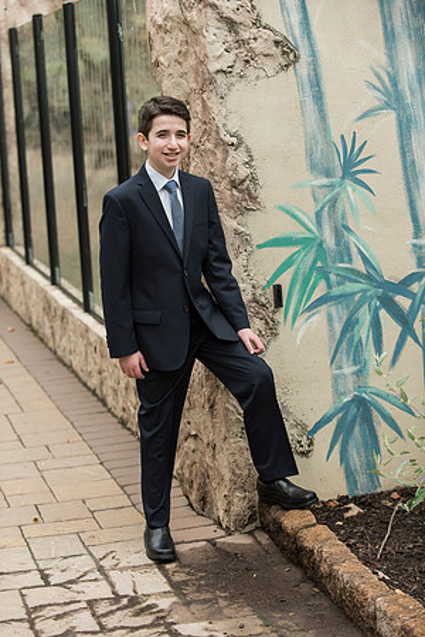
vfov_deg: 24.8
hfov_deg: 16.7
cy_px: 318
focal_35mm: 82
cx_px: 212
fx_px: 1452
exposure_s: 1/800
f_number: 3.5
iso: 400
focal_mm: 82
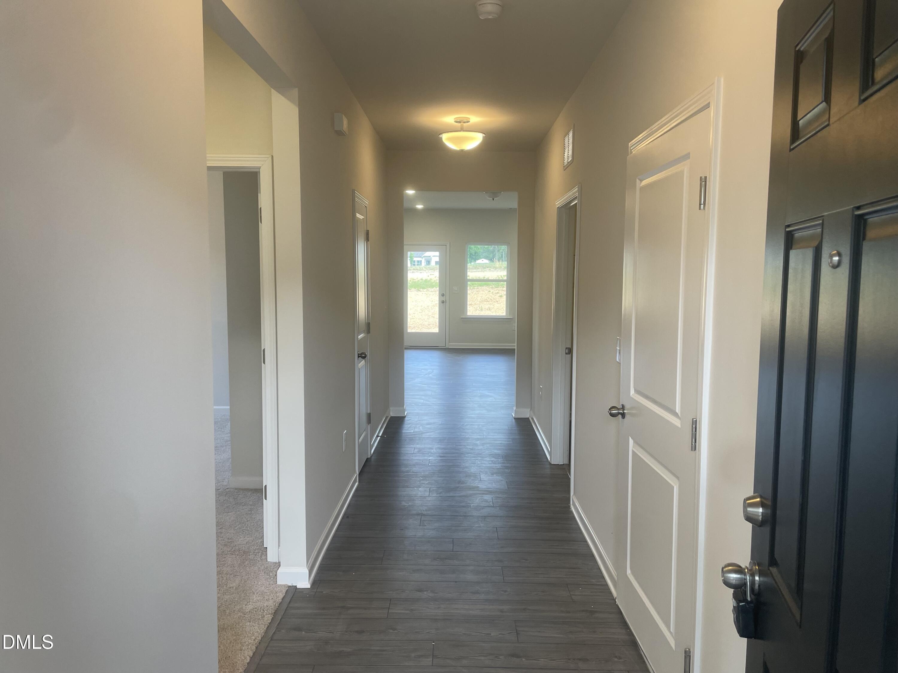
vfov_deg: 53.1
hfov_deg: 67.3
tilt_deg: -5.3
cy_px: 336
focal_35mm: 26
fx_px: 674
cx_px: 449
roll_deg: -0.3
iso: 100
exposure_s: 1/120
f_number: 1.6
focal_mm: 4.2
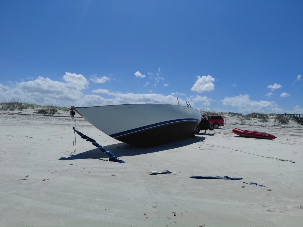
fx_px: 219
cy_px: 114
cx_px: 152
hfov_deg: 69.4
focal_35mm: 25
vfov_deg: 54.9
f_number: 1.8
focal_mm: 4.69
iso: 50
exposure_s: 1/8263
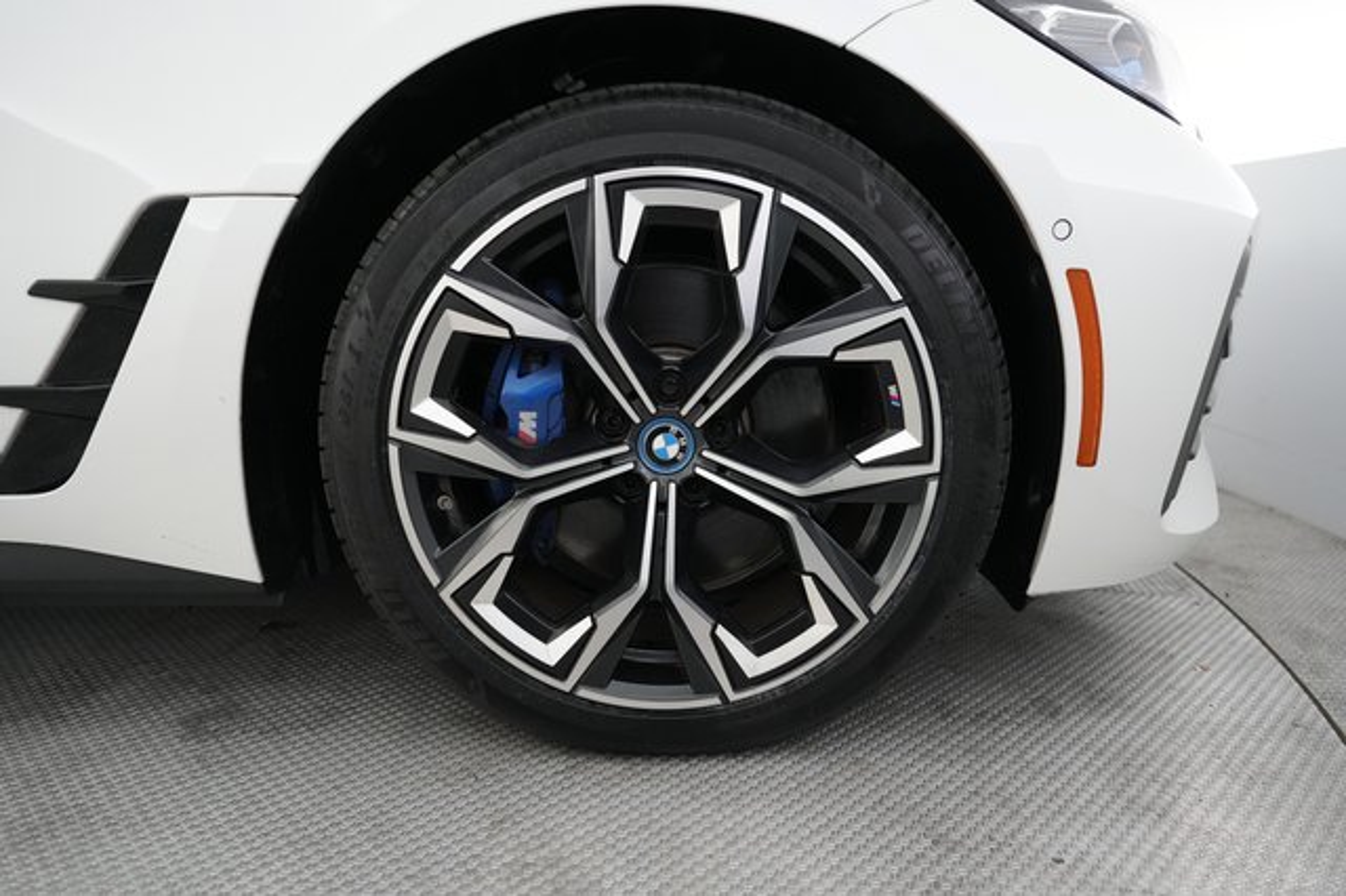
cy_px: 448
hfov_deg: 73.8
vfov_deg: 53.1
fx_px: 897
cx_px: 673
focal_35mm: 24
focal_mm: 24
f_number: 2.8
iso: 4000
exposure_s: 1/160
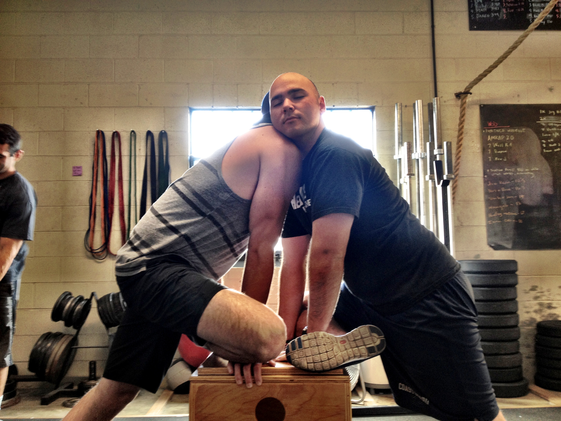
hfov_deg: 52.6
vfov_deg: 40.7
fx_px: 567
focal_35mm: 35
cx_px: 280
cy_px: 210
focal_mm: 4.28
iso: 80
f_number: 2.4
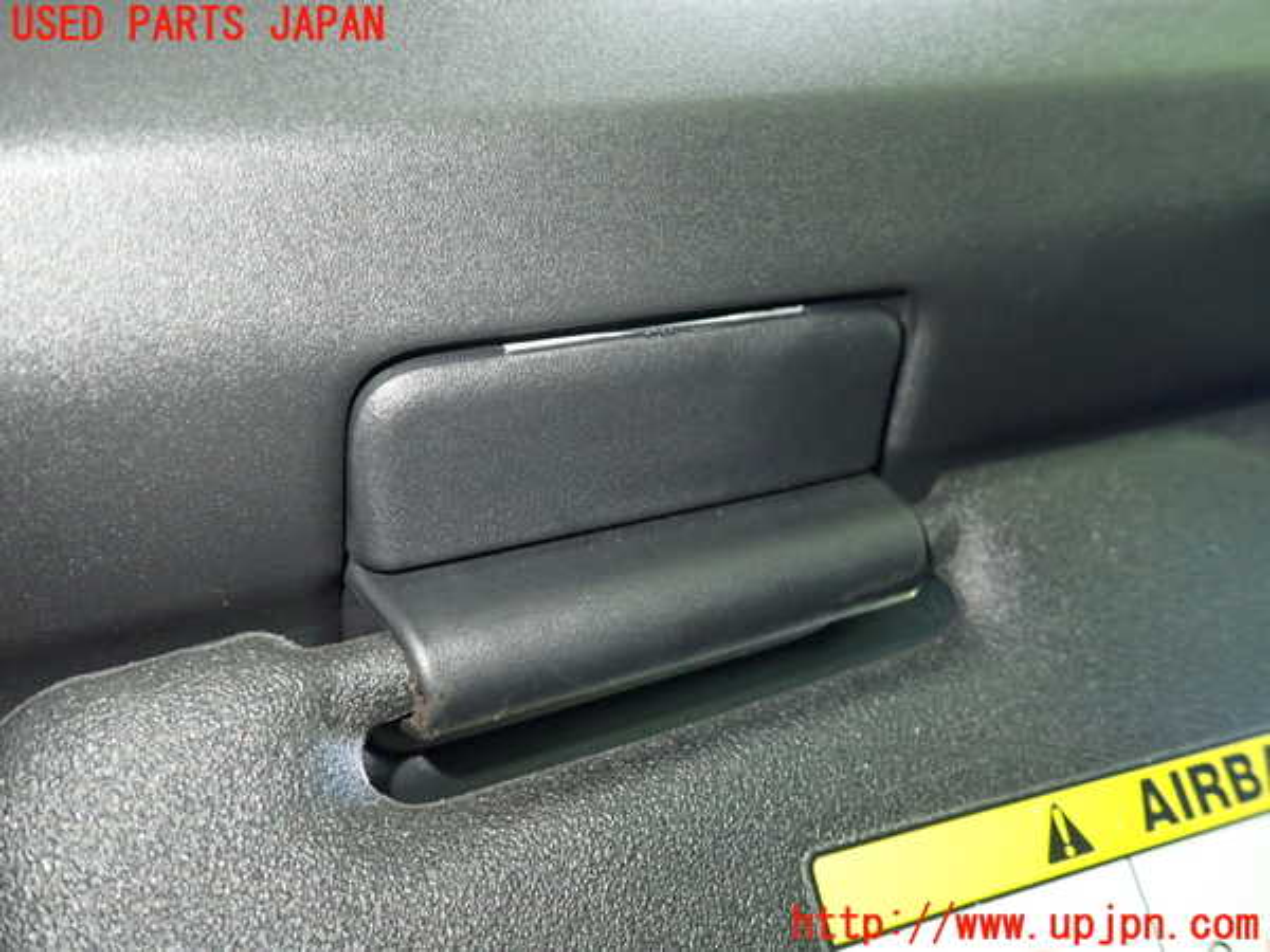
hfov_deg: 60.0
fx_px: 1101
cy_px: 476
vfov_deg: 46.8
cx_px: 635
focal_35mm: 30
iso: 800
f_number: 2.3
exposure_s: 1/30
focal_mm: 5.4
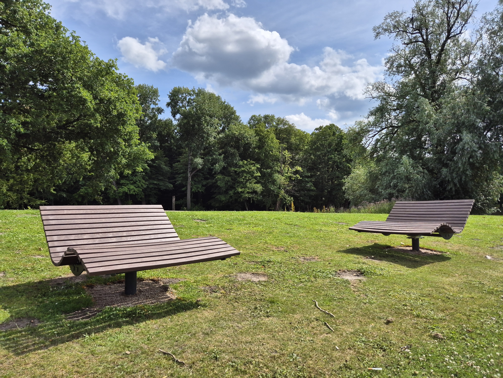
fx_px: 334
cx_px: 252
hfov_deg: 73.9
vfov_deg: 58.9
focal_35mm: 23
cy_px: 189
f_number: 1.8
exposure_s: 1/1840
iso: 25
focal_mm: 5.4
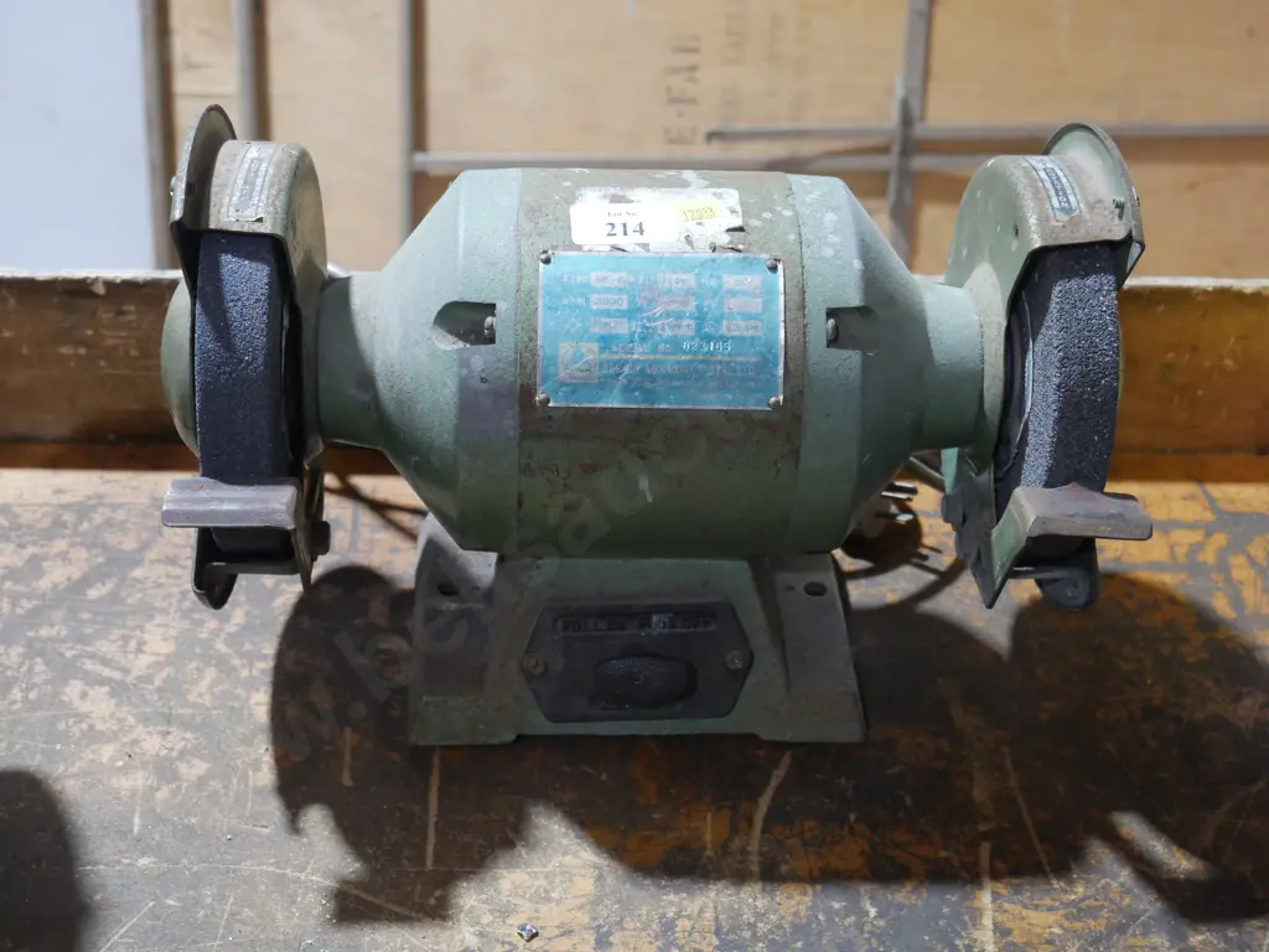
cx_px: 634
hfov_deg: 36.8
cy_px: 476
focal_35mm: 52
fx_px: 1906
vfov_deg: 28.0
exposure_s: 1/60
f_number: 5.3
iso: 1250
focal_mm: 26
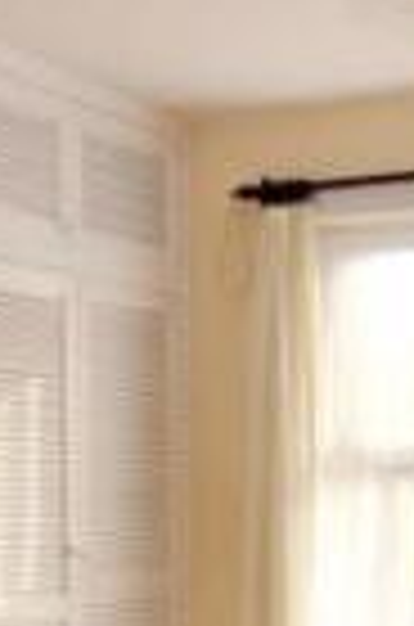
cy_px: 457
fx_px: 1231
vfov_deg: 28.2
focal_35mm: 71
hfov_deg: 18.0
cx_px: 513
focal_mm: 10
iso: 200
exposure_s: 1/80
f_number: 11
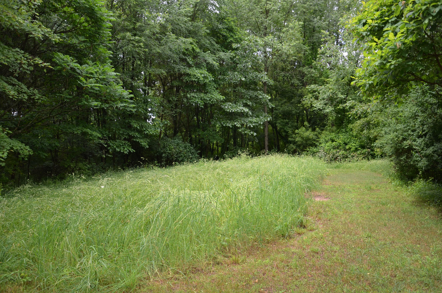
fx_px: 331
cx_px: 221
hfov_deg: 67.5
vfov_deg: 47.7
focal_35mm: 27
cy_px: 146
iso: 110
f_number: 4
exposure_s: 1/250
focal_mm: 18
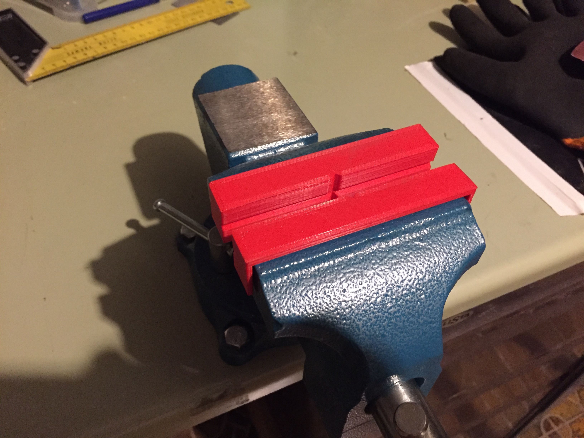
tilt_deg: -47.2
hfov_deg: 61.7
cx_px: 292
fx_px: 489
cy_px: 219
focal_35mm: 29
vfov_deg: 48.2
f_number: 2.2
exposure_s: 1/17
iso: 400
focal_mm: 4.15
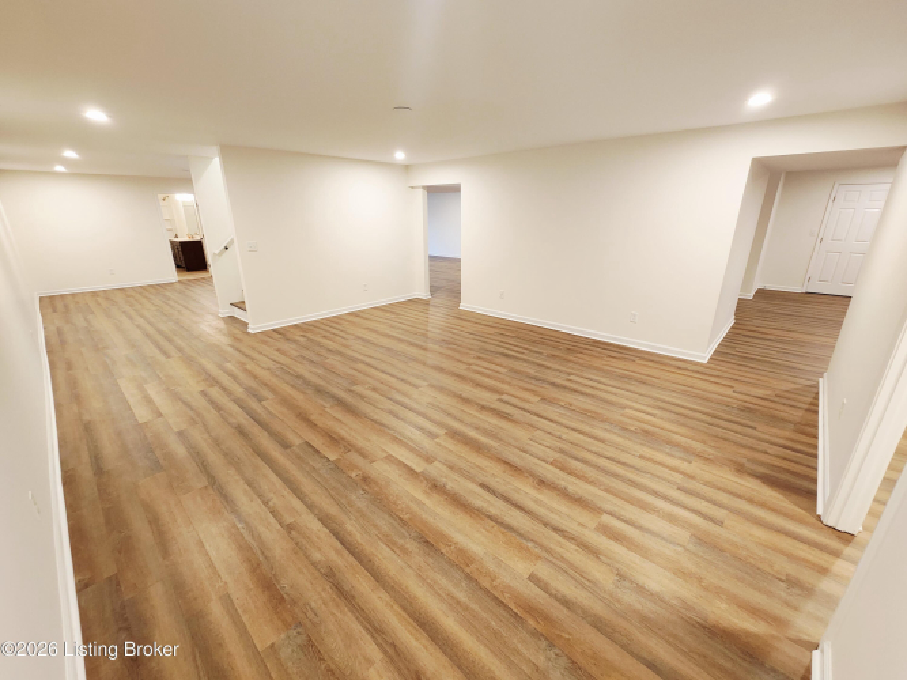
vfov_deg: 89.9
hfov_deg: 106.2
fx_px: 341
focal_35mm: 13
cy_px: 340
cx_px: 454
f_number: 2.2
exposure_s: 1/40
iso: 320
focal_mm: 2.2
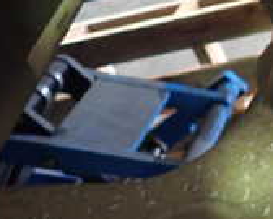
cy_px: 24
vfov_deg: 17.5
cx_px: 471
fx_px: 704
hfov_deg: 18.1
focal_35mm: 87
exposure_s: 1/30
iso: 500
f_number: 2
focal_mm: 4.5
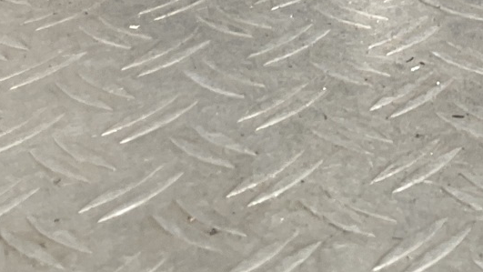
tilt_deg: -15.7
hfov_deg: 16.9
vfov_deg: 9.4
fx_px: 1537
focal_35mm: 120
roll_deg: -0.4
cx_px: 608
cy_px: -305
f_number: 1.8
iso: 16
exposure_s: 1/135
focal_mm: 3
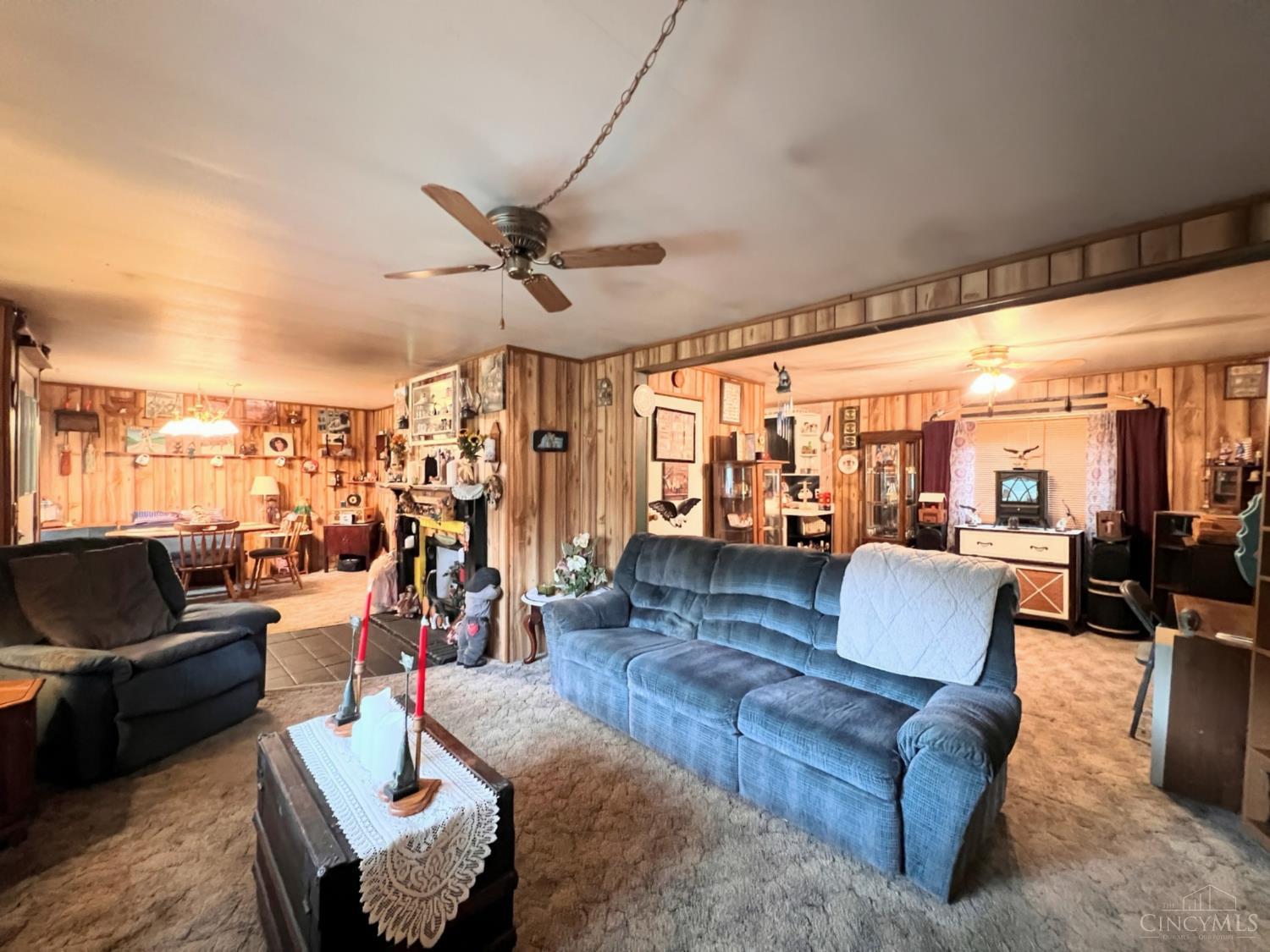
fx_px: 477
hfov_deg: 106.2
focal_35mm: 13
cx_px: 635
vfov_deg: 89.9
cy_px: 476
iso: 800
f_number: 1.8
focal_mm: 1.57
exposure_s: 1/40
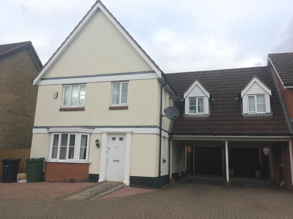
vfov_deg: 48.2
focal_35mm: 29
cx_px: 146
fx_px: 245
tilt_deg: +10.1
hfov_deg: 61.7
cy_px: 110
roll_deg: -1.8
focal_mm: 4.15
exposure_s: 1/225
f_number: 2.2
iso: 25
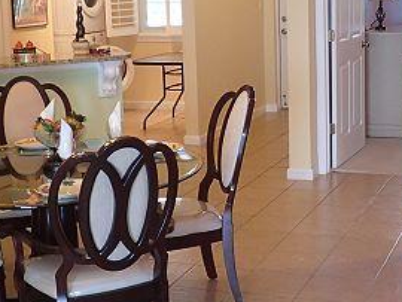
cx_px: 280
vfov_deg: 19.9
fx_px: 860
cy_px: 106
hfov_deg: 26.1
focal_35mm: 74
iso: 200
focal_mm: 4.5
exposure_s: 1/40
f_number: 2
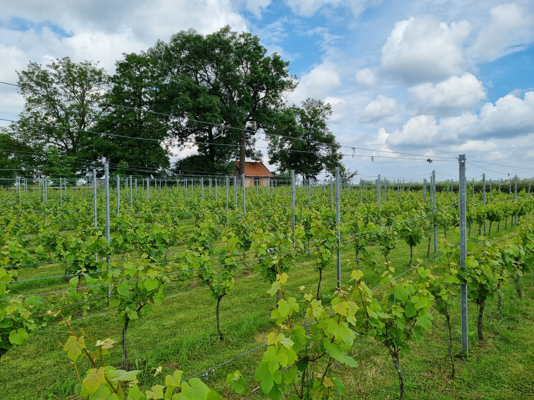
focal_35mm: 26
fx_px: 401
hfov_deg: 67.3
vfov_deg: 53.1
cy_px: 200
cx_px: 267
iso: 50
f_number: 1.8
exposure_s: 1/3304
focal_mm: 5.4
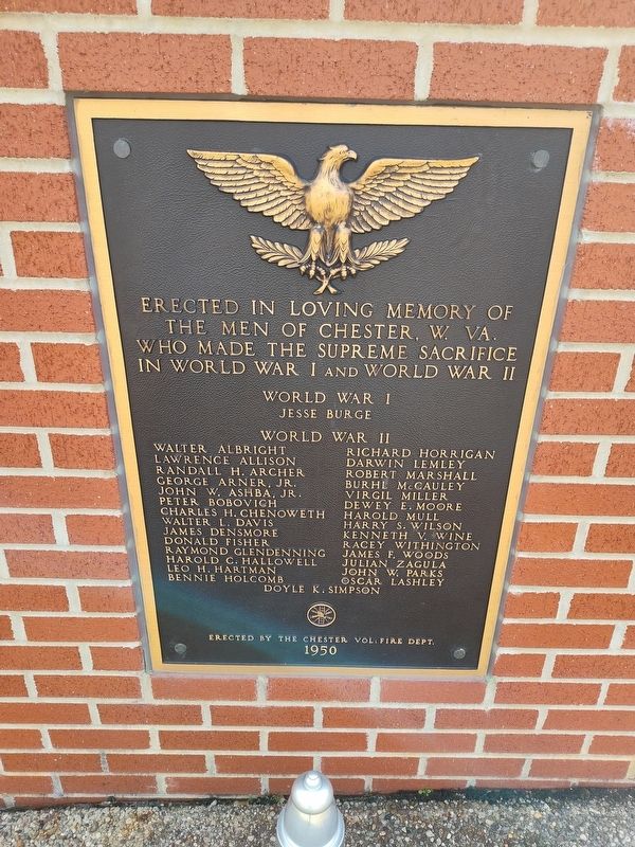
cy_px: 424
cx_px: 318
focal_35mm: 23
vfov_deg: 73.9
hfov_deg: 58.9
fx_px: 563
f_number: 1.8
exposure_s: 1/231
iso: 100
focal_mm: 5.56
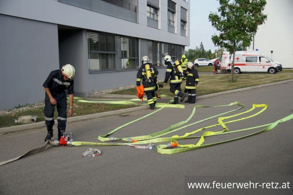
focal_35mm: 42
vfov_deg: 31.9
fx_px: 342
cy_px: 98
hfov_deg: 46.4
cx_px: 146
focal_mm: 28
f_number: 4
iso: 100
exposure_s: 1/400
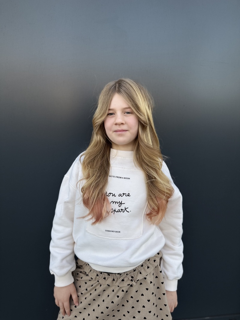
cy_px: 160
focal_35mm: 24
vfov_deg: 71.6
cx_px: 120
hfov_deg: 56.8
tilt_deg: -10.6
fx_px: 222
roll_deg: -0.5
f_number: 1.78
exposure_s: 1/315
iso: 80
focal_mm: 6.76
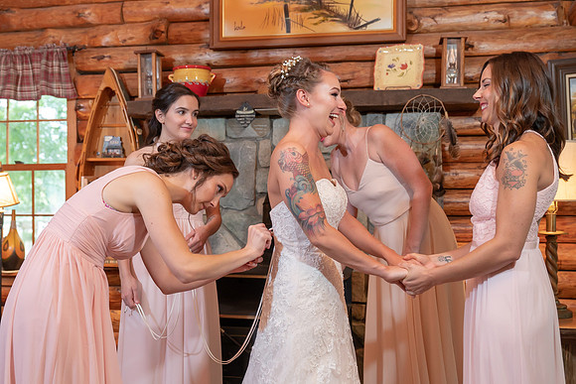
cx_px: 292
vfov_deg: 35.6
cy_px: 192
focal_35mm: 37
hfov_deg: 51.3
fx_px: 599
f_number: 4
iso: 2000
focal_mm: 36
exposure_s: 1/200
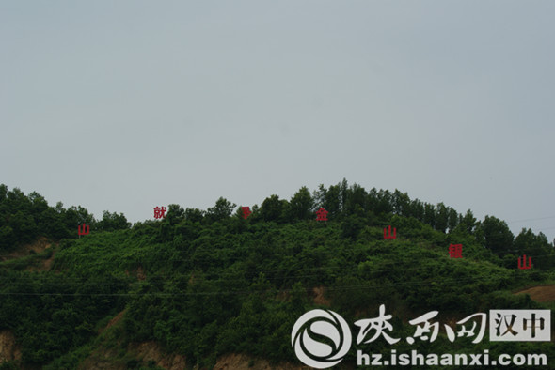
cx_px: 278
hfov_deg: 18.2
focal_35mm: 112
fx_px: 1735
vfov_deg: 12.2
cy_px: 185
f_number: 6.3
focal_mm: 75
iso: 100
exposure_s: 1/125
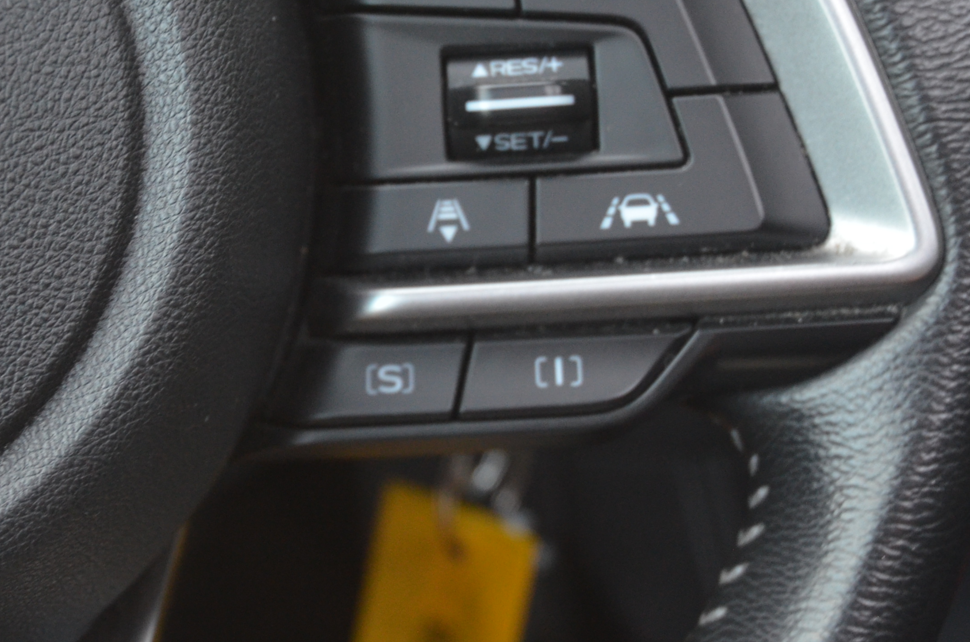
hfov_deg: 20.8
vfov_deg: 13.9
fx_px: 2635
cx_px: 296
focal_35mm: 98
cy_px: 224
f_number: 4.2
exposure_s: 1/30
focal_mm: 38
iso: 1400
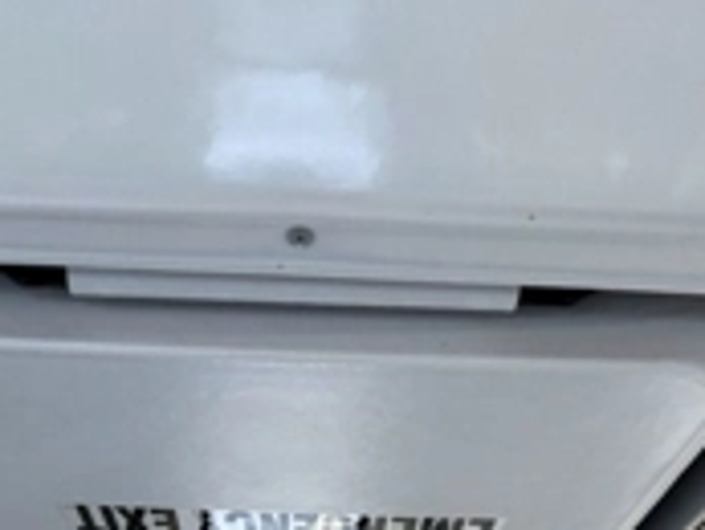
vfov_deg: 27.4
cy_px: 534
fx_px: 1019
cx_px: 302
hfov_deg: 38.1
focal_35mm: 50
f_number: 1.78
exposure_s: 1/60
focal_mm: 6.76
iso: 320
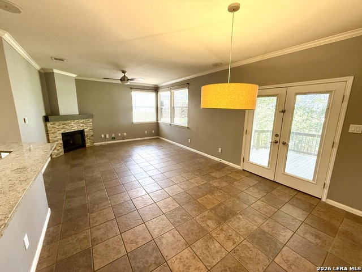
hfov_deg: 102.1
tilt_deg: -9.7
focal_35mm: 14
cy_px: 136
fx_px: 146
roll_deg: -0.5
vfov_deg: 85.7
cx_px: 181
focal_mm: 2.22
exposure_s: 1/120
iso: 320
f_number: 2.2
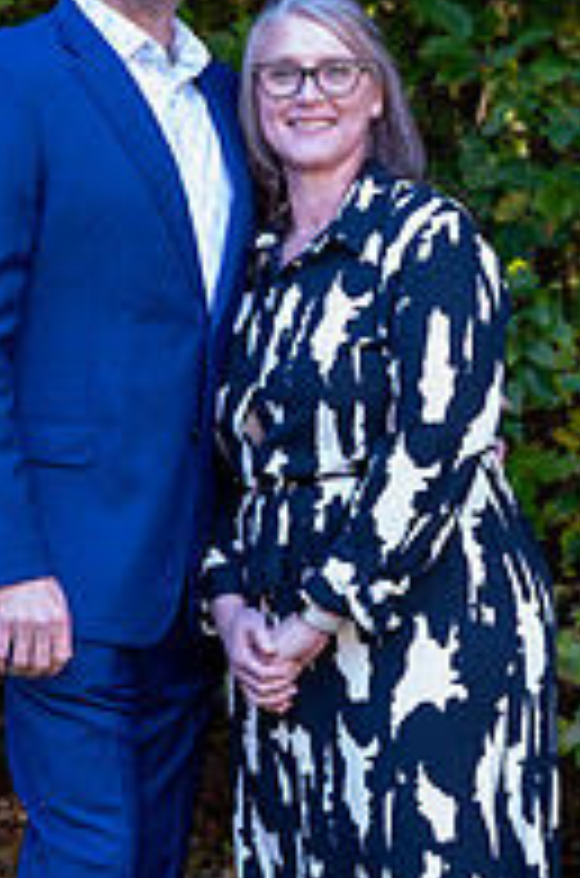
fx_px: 3426
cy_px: 581
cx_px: 146
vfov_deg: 14.6
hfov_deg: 9.7
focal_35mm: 141
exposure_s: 1/60
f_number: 6
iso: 900
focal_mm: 61
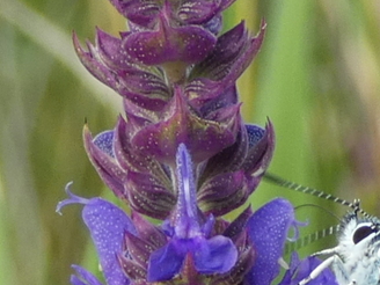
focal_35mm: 164
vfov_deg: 9.0
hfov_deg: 11.9
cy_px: 321
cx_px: 392
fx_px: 1800
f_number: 4.2
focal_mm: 11.3
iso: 100
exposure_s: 1/80
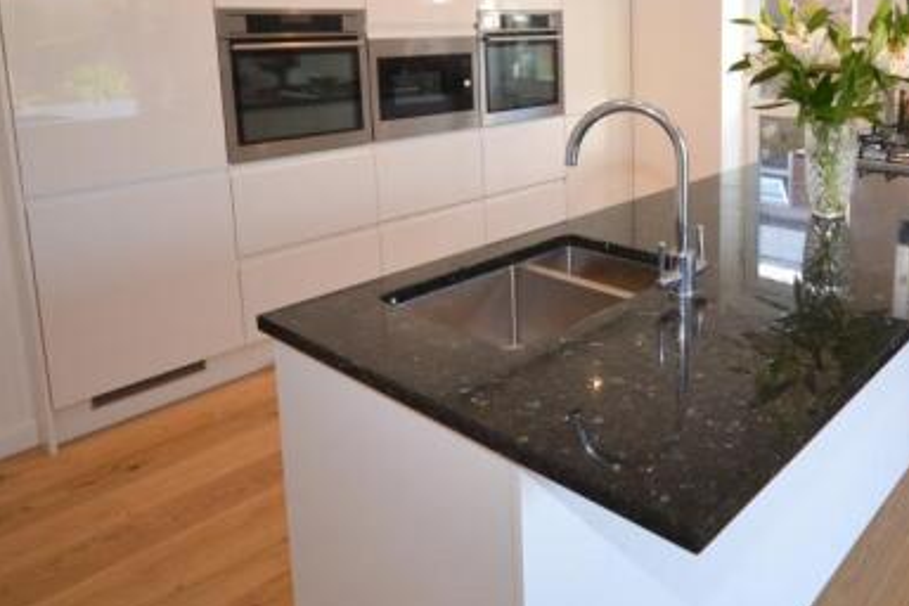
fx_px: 743
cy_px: 115
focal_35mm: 29
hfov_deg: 59.1
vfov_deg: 42.3
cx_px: 697
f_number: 4.5
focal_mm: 11.5
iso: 400
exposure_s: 1/80
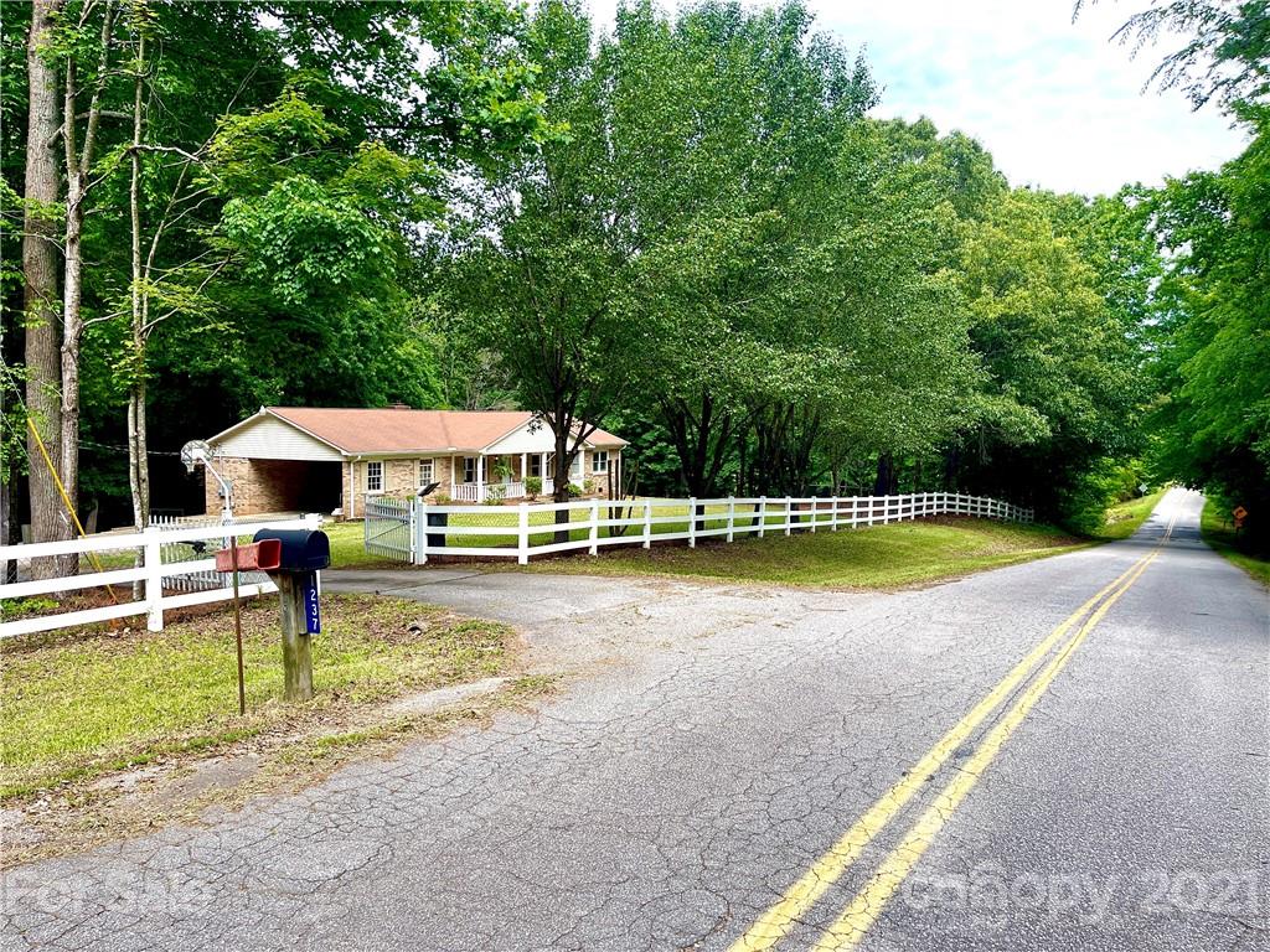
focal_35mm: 26
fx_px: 954
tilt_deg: -4.9
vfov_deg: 53.1
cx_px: 635
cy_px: 476
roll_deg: -0.3
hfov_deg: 67.3
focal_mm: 5.1
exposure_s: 1/1030
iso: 32
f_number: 1.6
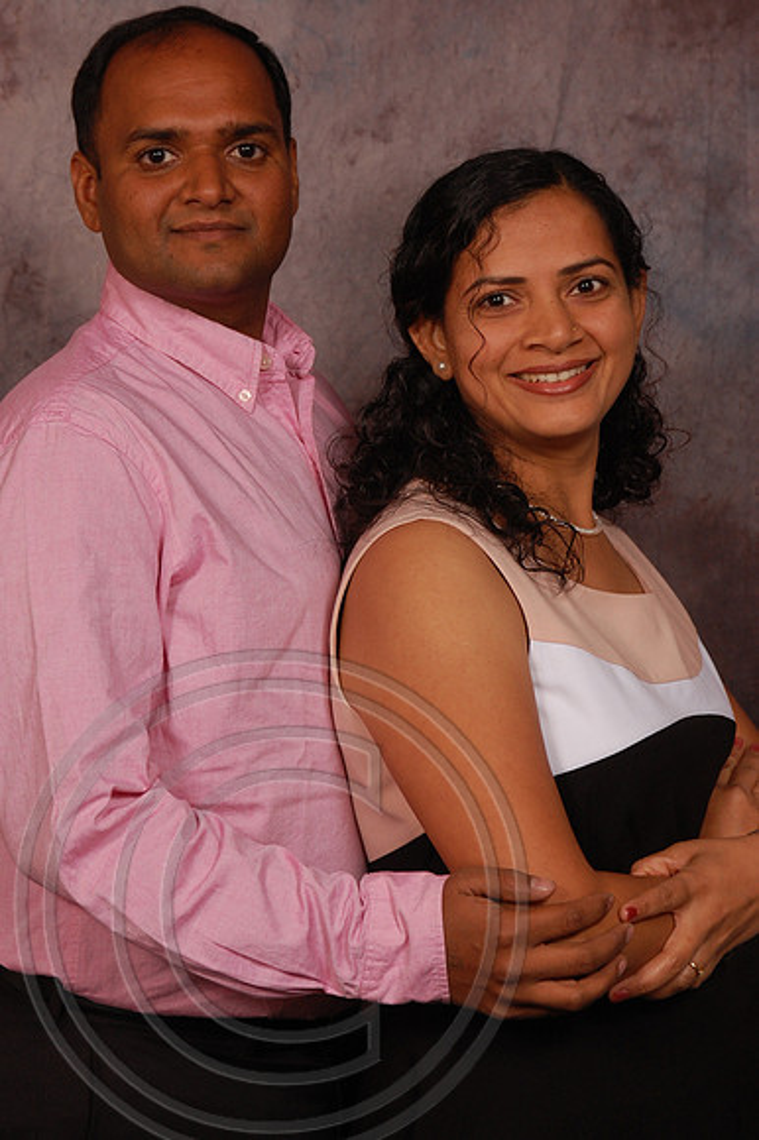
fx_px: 2754
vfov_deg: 23.4
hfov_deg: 15.7
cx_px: 380
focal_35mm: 87
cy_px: 570
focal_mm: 58
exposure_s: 1/200
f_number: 5.6
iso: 400
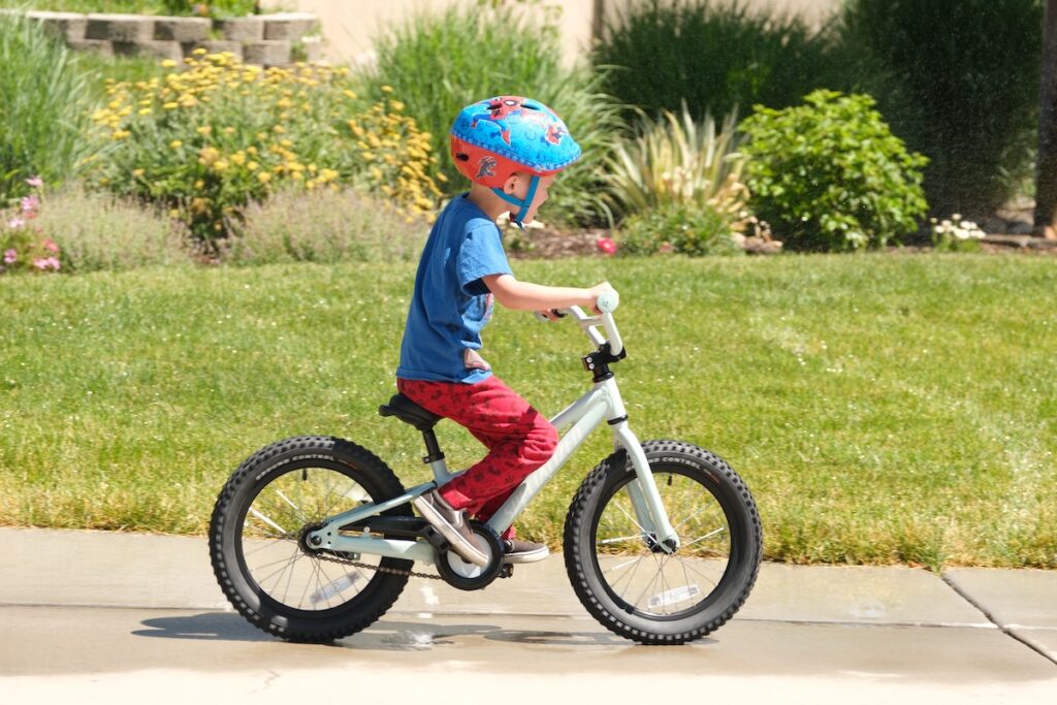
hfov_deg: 15.6
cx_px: 528
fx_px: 3847
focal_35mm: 131
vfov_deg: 10.5
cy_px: 352
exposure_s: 1/350
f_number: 4.5
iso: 125
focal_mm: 87.1
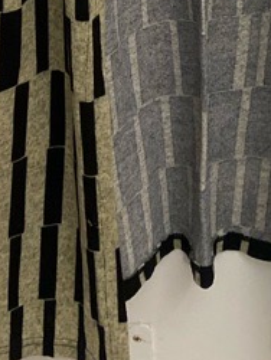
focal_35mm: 104
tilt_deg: -13.6
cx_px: 202
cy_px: -269
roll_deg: -0.3
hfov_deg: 14.2
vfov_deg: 16.2
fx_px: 1084
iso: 400
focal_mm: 4.25
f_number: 1.8
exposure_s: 1/33
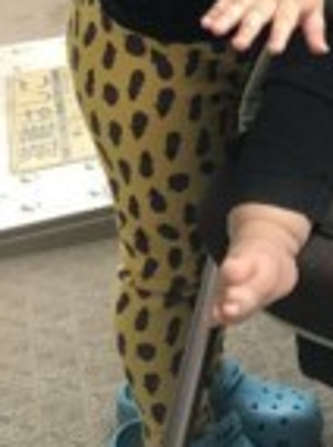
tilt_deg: -8.3
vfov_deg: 19.2
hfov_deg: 15.1
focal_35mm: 89
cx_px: 521
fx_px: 1145
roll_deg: +0.9
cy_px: -230
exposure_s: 1/100
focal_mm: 3.99
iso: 40
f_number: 1.8
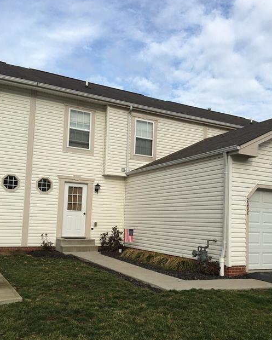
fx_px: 352
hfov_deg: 42.2
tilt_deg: +4.9
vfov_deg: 51.4
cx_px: 147
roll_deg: -1.4
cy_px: 194
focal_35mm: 35
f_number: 2.2
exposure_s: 1/1099
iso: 25
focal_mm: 4.15
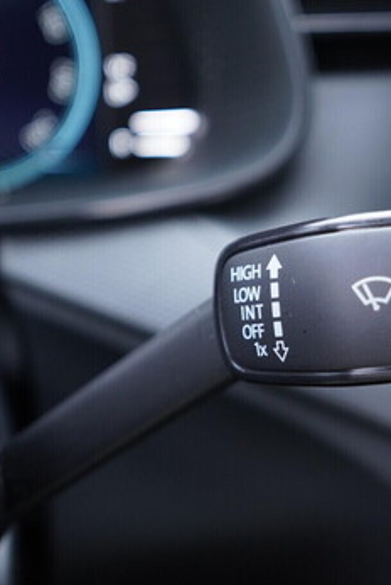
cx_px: 308
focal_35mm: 57
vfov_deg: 35.0
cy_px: 296
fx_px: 927
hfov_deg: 23.5
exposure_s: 1/40
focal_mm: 24
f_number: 2.8
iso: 500
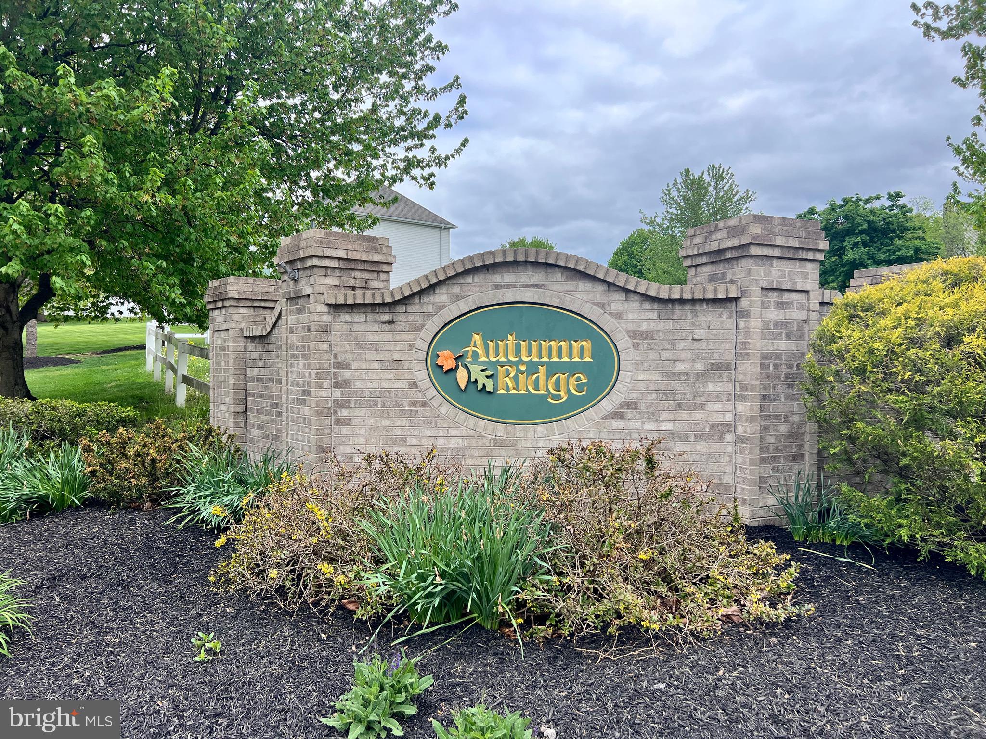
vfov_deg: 53.1
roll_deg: -0.1
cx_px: 493
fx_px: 741
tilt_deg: -0.3
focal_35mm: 26
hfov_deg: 67.3
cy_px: 370
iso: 50
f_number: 1.5
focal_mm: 5.7
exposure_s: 1/1669
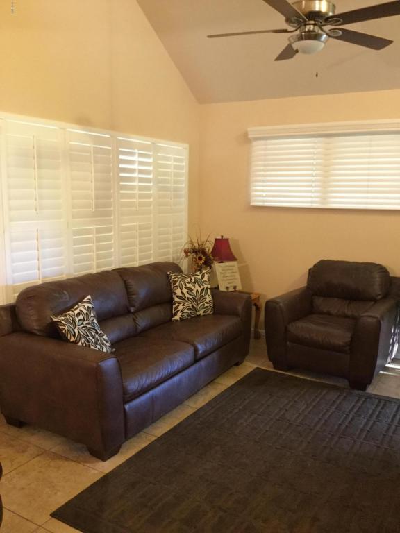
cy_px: 266
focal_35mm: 31
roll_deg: -0.4
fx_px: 478
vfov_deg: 58.4
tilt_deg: -10.3
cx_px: 200
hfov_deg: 45.4
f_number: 2.4
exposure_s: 1/15
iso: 400
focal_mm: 3.3
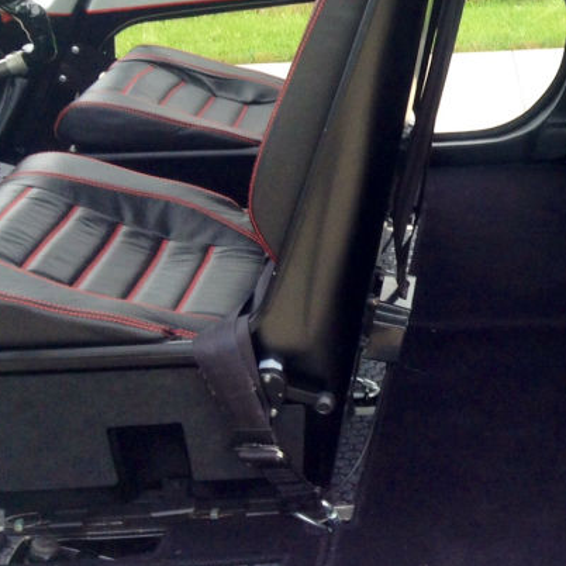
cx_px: 635
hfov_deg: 21.0
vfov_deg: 21.9
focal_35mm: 78
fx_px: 1443
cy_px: 111
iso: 32
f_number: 2.4
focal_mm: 3.3
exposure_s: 1/120
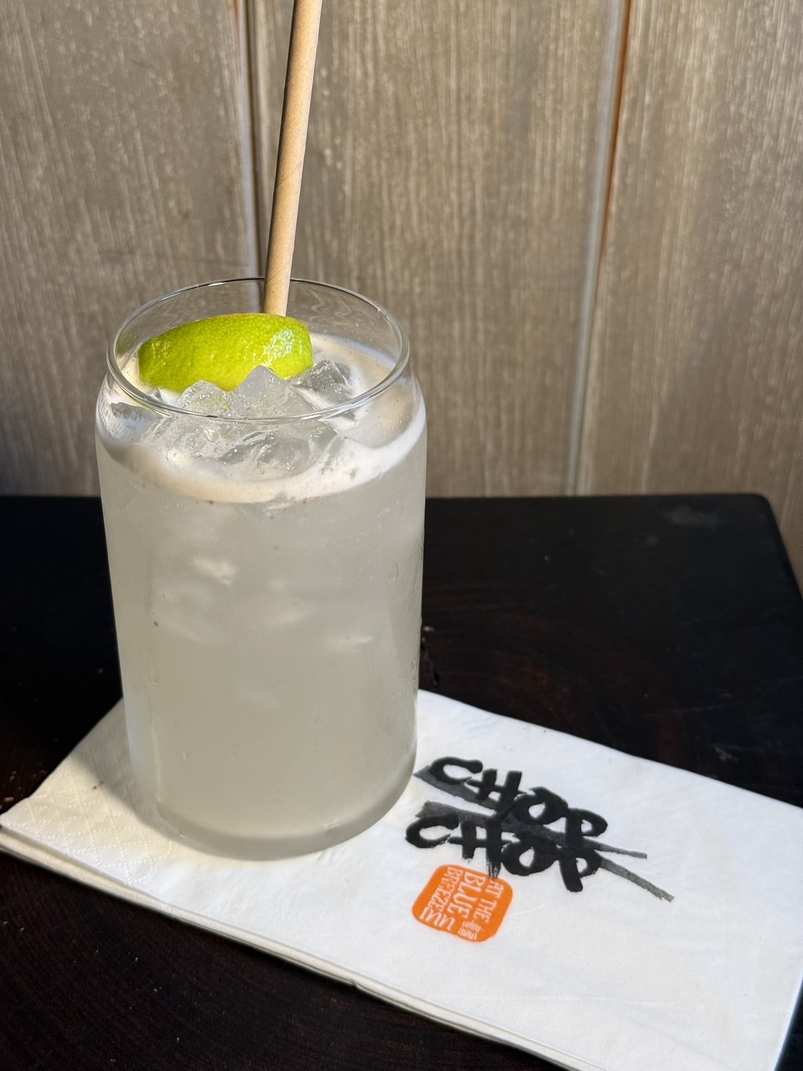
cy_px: 536
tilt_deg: -34.7
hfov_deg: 30.3
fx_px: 1485
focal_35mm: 48
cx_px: 402
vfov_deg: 39.7
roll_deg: -2.0
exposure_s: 1/62
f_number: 1.78
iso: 100
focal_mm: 6.76
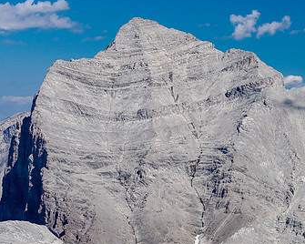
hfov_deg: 13.9
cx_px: 152
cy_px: 169
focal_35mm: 139
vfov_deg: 11.1
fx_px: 1255
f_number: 8
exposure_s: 1/250
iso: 200
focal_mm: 53
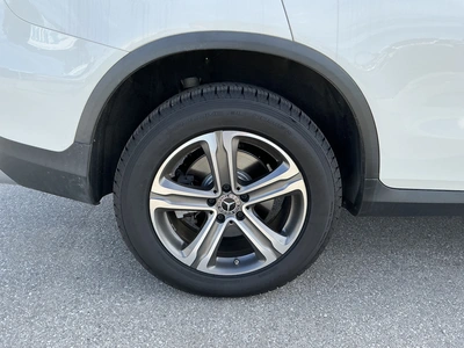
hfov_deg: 63.4
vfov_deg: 49.7
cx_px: 232
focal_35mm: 28
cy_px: 174
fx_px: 375
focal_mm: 3
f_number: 1.8
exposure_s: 1/469
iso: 25
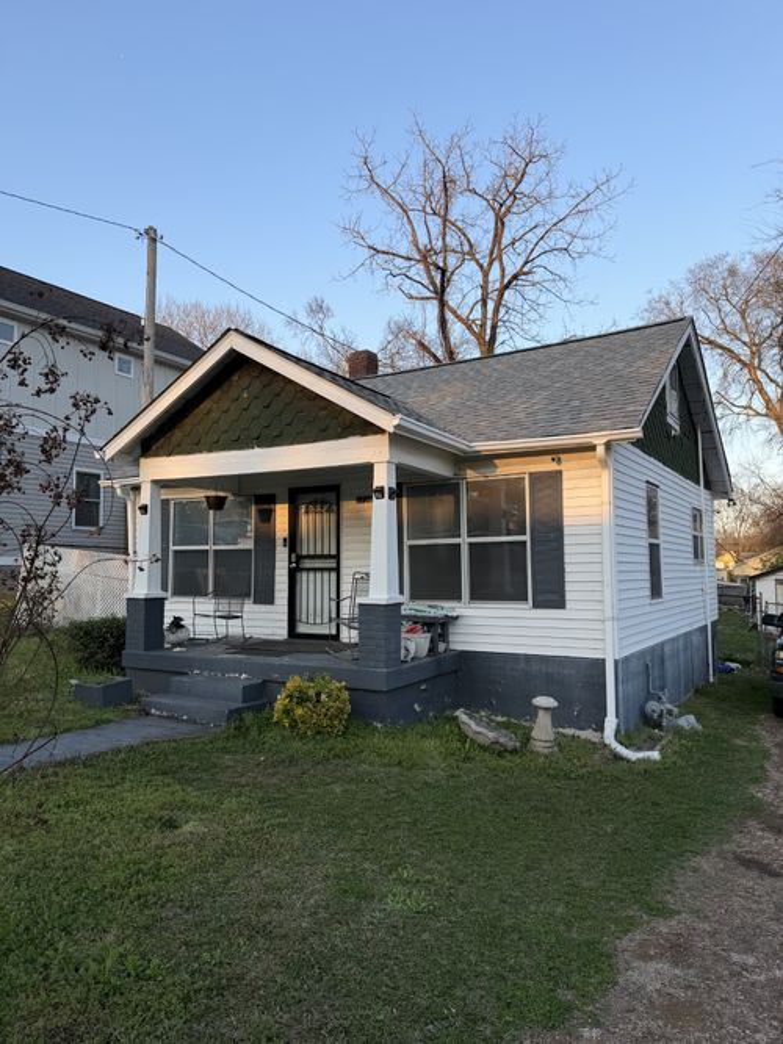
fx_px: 724
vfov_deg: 71.6
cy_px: 522
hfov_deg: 56.8
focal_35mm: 24
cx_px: 392
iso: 80
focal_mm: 6.76
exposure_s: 1/979
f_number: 1.78
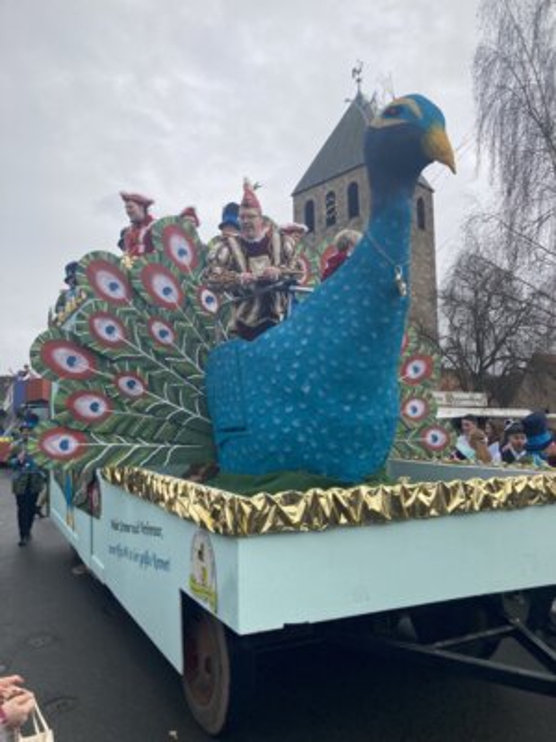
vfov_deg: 63.4
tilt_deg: +8.5
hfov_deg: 49.7
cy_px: 371
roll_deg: +0.8
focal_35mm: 28
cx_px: 278
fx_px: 600
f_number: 1.8
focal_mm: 3.99
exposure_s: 1/972
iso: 20
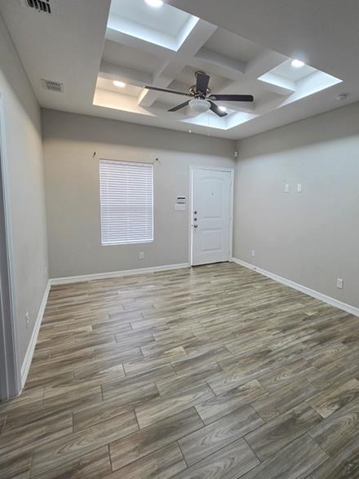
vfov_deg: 90.9
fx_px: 235
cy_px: 224
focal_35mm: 17
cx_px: 228
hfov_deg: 73.2
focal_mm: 2.2
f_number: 1.9
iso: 200
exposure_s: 1/120
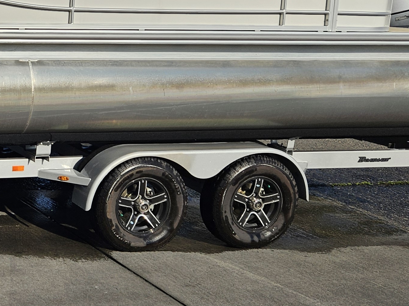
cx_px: -104
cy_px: 90
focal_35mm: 68
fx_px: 804
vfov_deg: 21.5
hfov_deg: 25.2
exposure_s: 1/2882
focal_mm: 5.4
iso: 25
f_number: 1.8
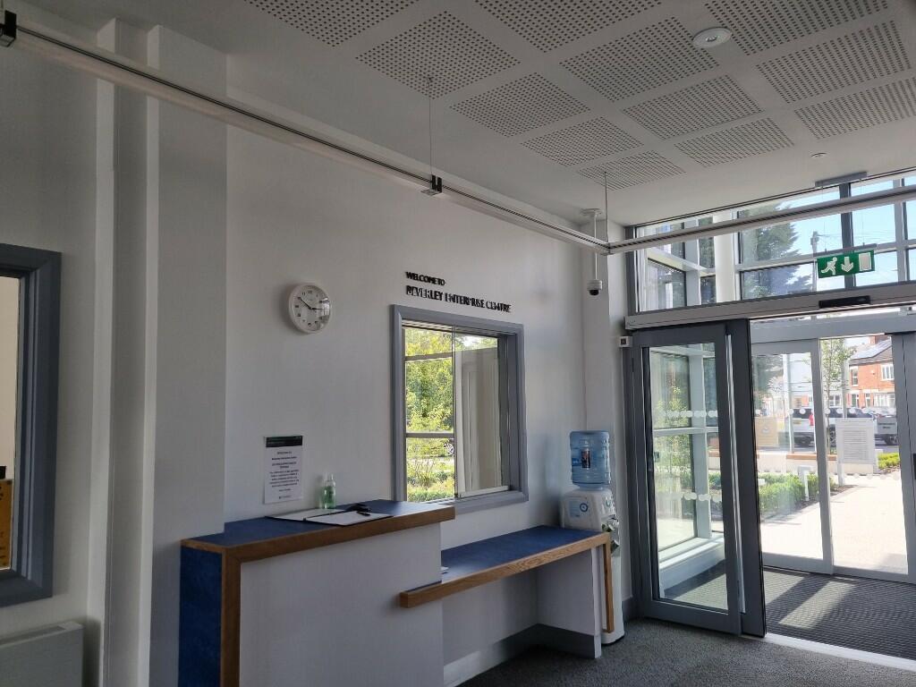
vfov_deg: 53.1
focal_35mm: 26
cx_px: 458
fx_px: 688
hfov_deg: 67.3
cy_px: 344
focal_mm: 5.4
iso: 50
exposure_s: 1/379
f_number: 1.8
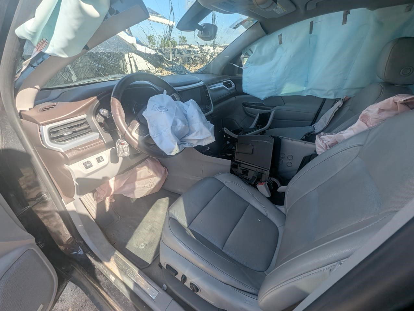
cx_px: 207
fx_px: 156
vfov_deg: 90.1
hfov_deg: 106.1
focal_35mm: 13
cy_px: 156
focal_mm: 1.95
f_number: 2.2
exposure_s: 1/675
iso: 43
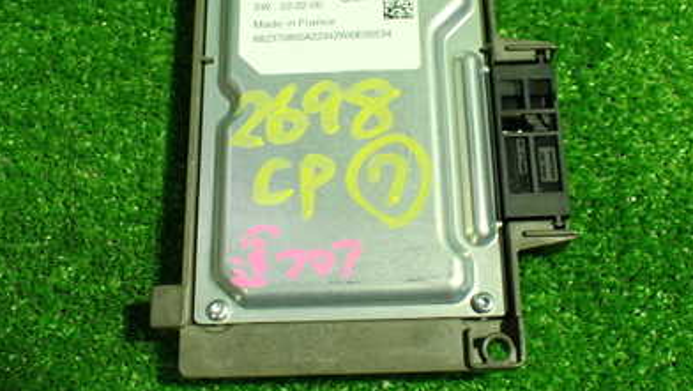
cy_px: 142
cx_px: 354
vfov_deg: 23.9
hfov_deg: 41.3
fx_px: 919
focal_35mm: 50
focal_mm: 5.4
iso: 800
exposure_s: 1/125
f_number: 2.3
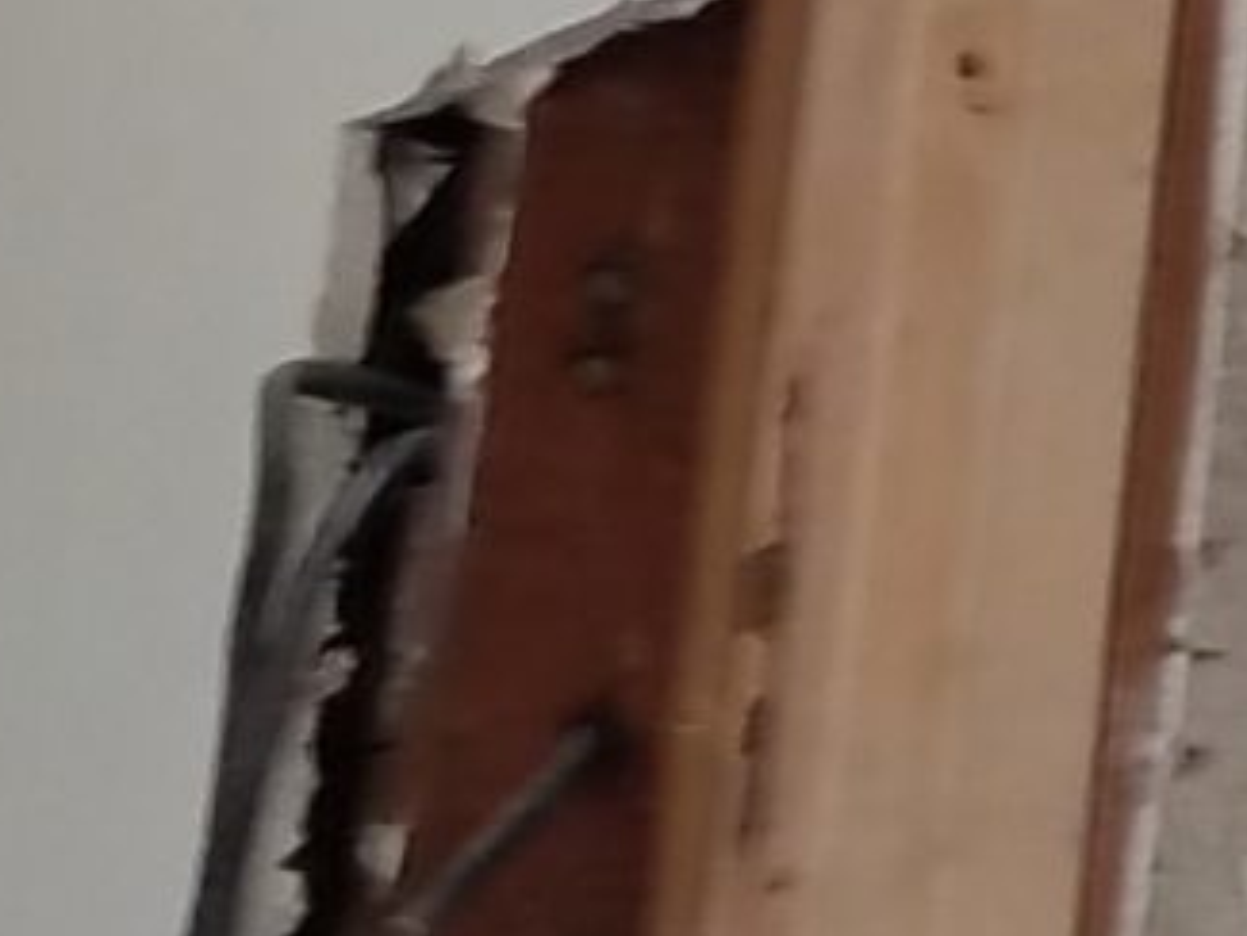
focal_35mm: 205
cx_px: 3871
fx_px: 7388
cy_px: -894
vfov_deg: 7.0
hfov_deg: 8.1
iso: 64
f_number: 1.7
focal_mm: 4.2
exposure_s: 1/120
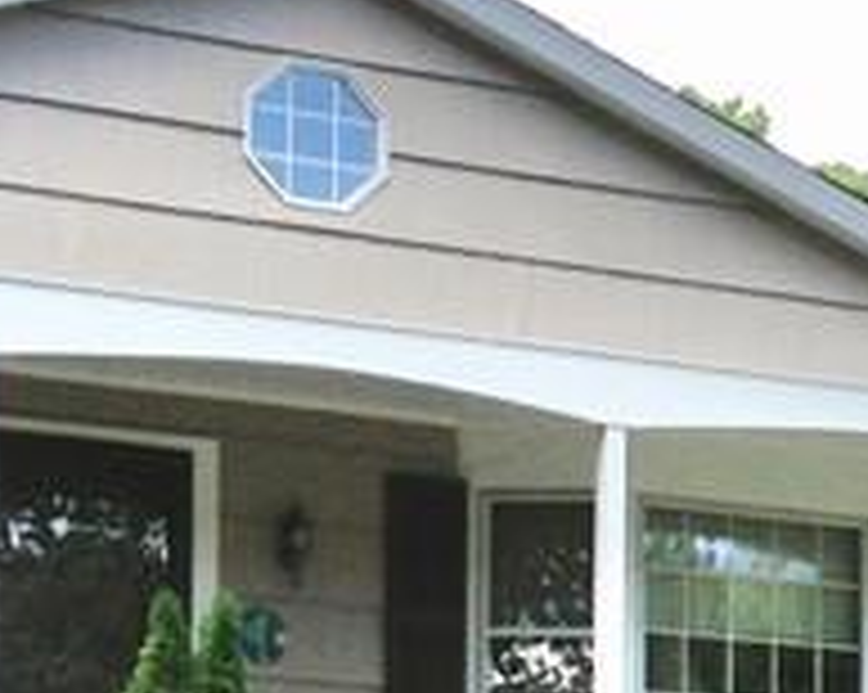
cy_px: 945
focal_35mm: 171
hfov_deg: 11.0
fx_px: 4388
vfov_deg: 8.9
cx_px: 1183
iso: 50
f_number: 2.4
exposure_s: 1/511
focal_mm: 4.13
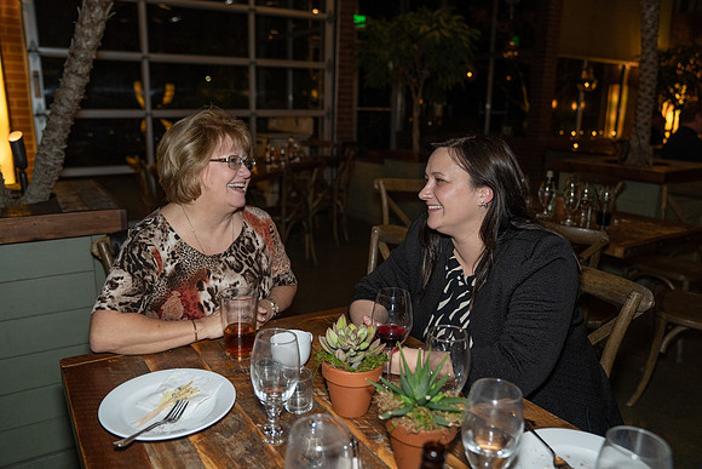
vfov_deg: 46.4
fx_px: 546
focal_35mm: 28
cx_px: 351
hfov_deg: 65.5
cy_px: 234
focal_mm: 28
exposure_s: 1/250
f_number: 2.8
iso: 2500
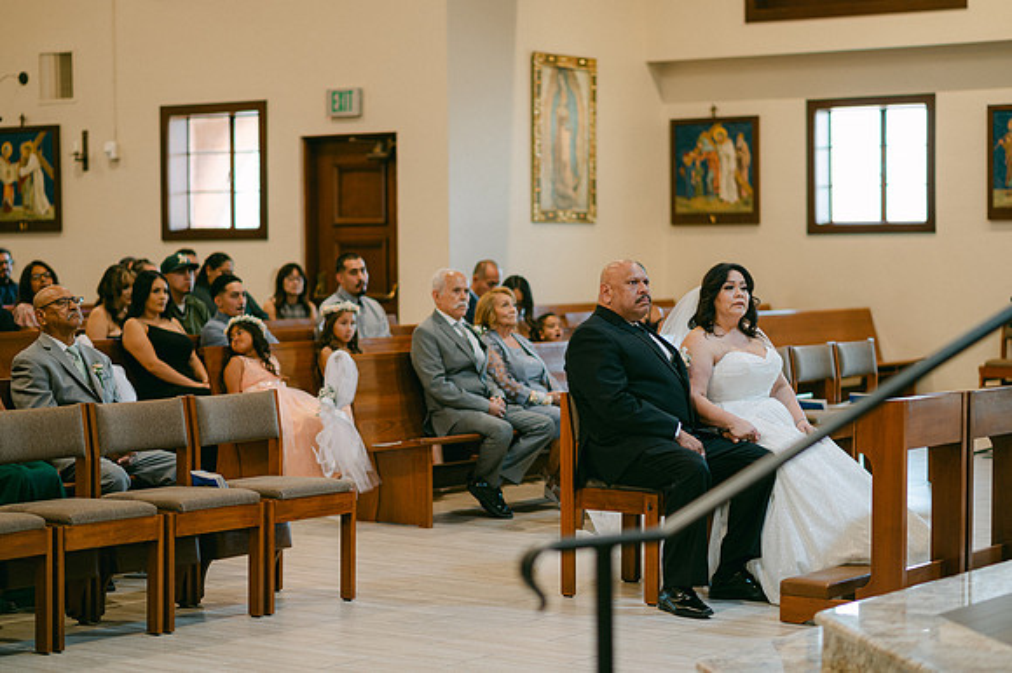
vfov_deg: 16.1
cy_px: 336
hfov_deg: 23.9
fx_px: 2388
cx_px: 506
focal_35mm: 85
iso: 320
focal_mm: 85
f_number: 1.8
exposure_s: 1/125
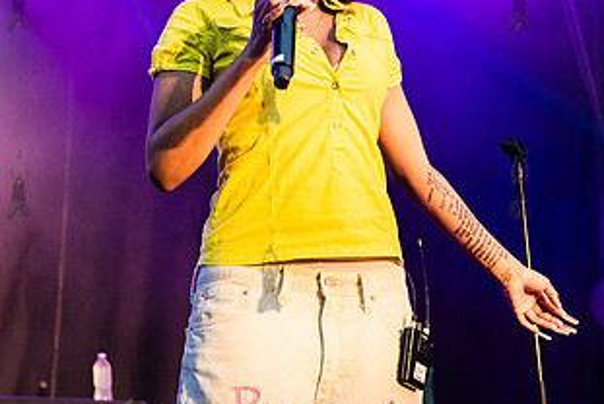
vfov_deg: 12.0
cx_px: 275
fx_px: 1914
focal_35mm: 114
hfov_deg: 17.9
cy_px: 66
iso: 4000
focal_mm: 50
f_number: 3.5
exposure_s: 1/800
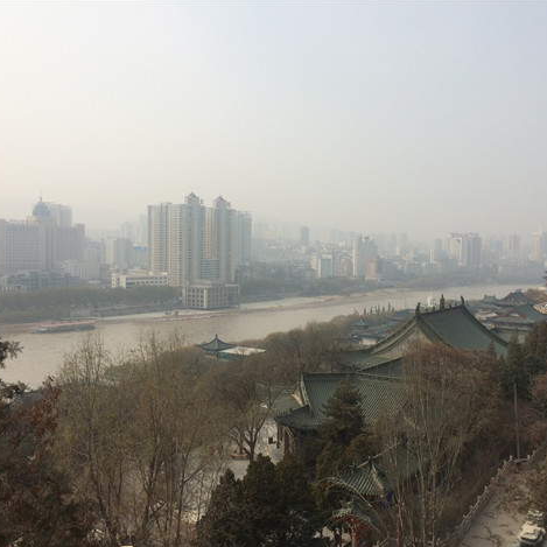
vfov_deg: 47.2
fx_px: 626
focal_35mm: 35
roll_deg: +0.3
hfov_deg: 47.1
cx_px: 303
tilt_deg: -2.8
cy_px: 278
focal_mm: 4.15
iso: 32
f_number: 2.2
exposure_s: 1/3165
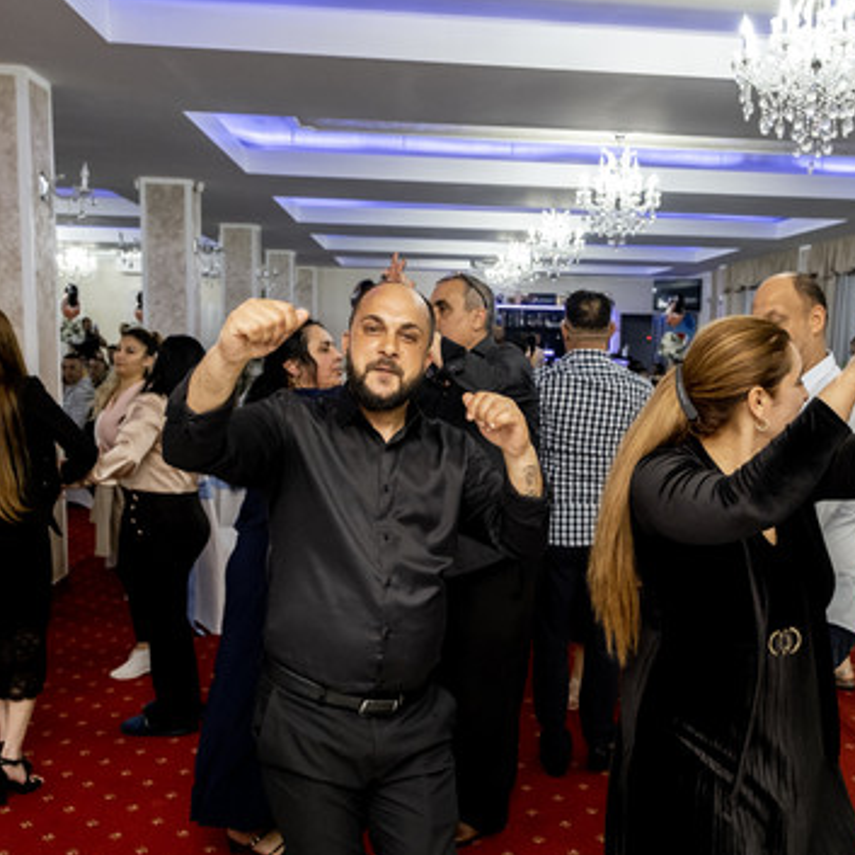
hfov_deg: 44.5
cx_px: 540
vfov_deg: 44.8
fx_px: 1034
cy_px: 478
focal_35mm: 37
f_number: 2.8
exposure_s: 1/160
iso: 1250
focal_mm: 16
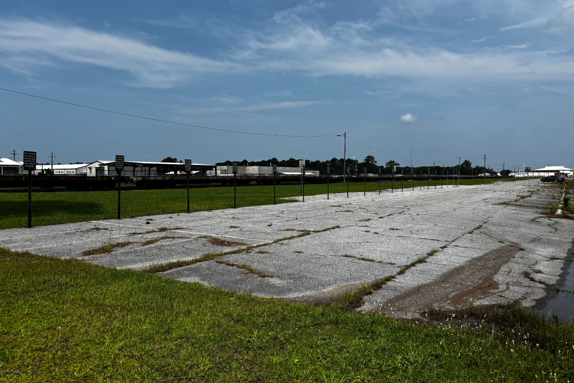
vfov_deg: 46.4
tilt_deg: -1.5
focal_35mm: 28
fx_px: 446
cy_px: 187
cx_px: 282
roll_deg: +0.1
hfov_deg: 65.5
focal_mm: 5.96
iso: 50
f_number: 1.6
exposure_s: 1/5348
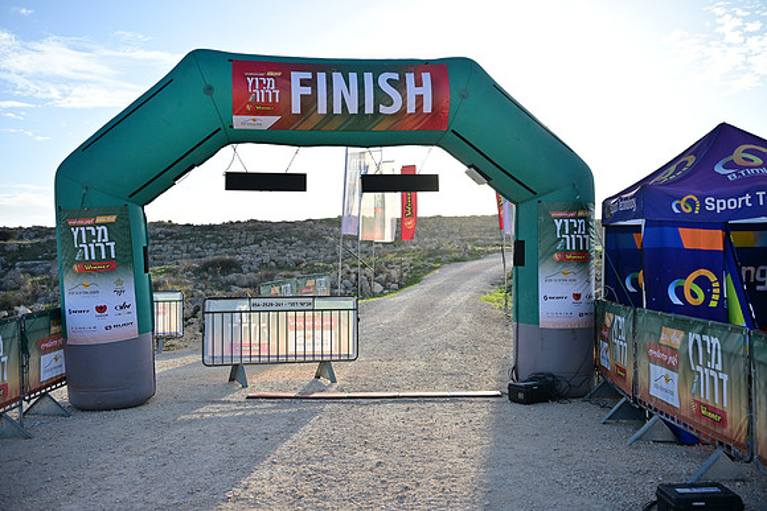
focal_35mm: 35
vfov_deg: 37.9
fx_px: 746
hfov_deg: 54.4
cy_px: 256
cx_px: 384
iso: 220
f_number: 2.5
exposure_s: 1/3200
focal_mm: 35
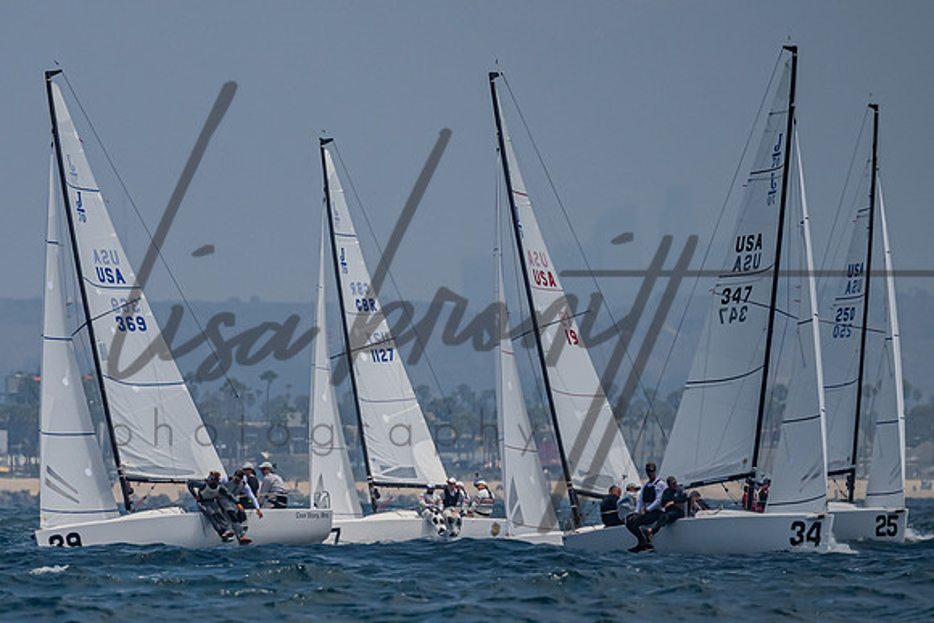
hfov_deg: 2.5
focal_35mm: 815
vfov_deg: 1.7
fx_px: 21152
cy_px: 311
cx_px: 187
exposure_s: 1/3200
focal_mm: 400
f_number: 6.3
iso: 400
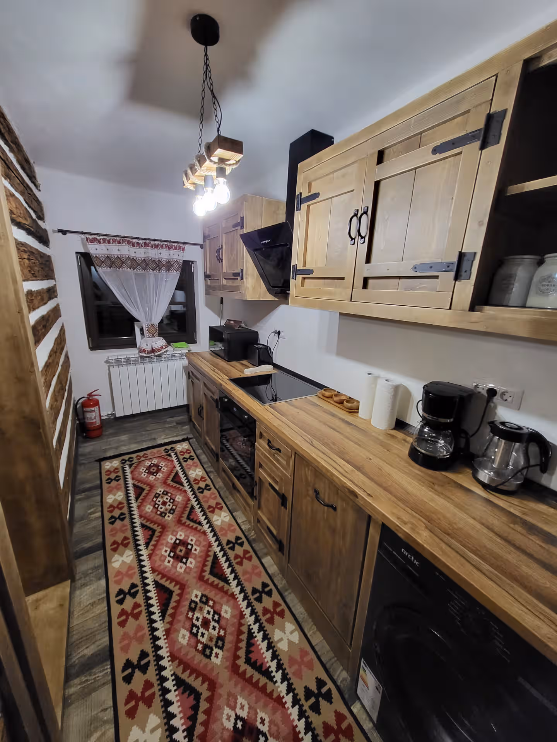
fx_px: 279
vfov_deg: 106.2
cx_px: 278
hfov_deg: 89.9
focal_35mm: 13
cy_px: 371
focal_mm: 1.74
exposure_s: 1/50
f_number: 2.2
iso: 320
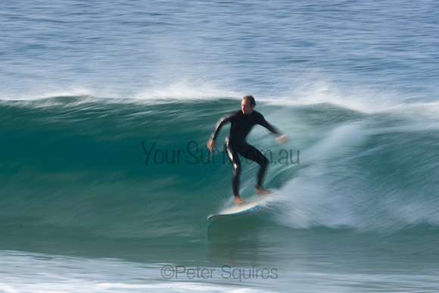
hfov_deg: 2.7
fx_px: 9148
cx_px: 220
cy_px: 146
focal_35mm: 750
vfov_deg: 1.8
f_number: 25
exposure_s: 1/20
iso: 125
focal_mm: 500
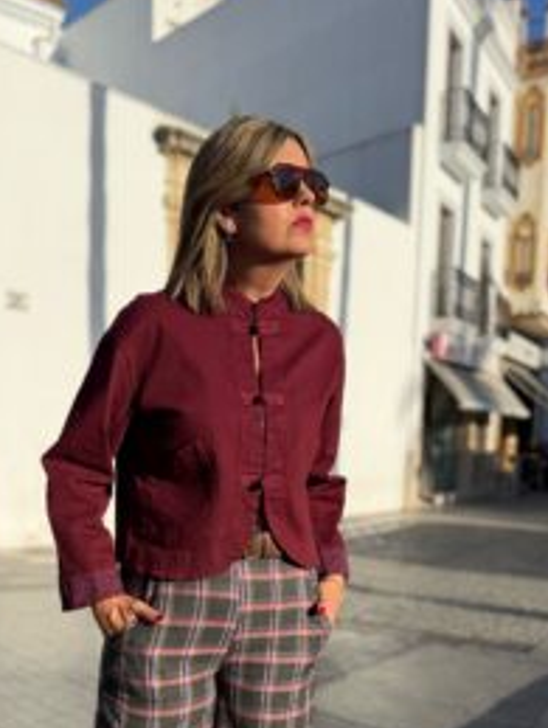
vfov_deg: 48.3
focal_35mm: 37
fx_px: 779
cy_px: 540
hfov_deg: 38.6
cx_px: 214
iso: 80
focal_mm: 6.76
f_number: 1.78
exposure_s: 1/4167
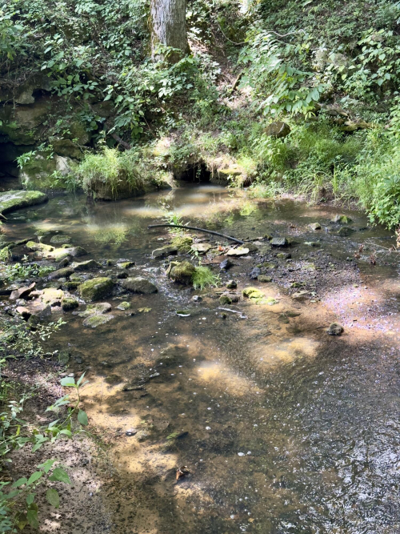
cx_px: 200
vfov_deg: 39.7
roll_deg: +4.4
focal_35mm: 48
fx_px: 740
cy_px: 267
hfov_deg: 30.3
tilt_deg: -14.2
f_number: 1.78
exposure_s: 1/121
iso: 80
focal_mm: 6.86
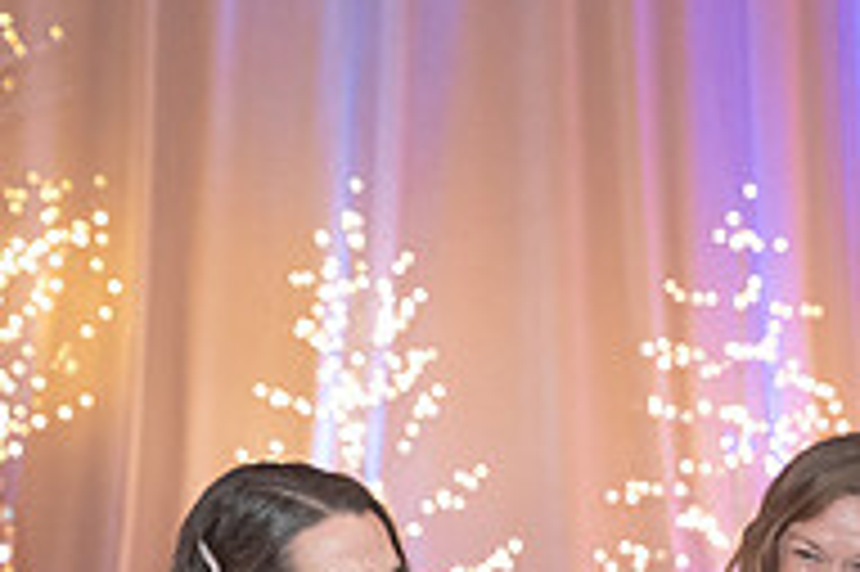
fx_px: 5084
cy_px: 777
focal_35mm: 213
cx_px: 801
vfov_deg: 6.4
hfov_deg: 9.6
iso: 4000
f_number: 4
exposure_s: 1/125
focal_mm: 70
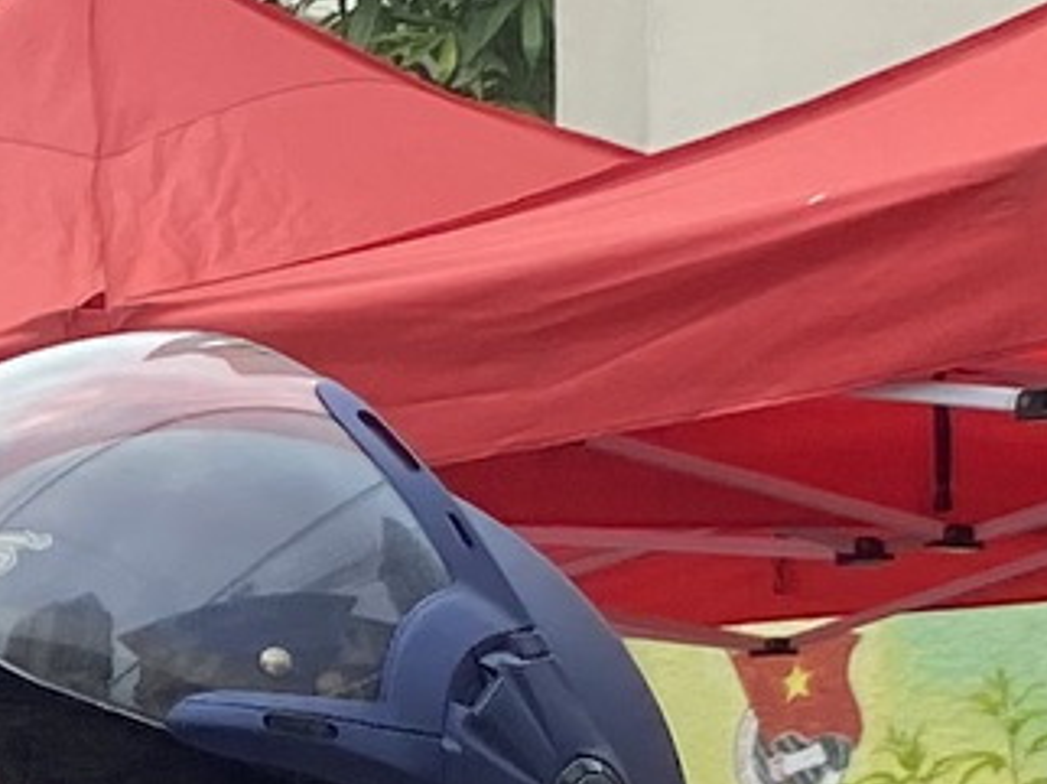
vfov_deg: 7.0
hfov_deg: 8.8
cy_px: 1392
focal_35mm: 207
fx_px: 6256
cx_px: -1310
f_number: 1.8
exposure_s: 1/1034
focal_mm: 4.25
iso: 32
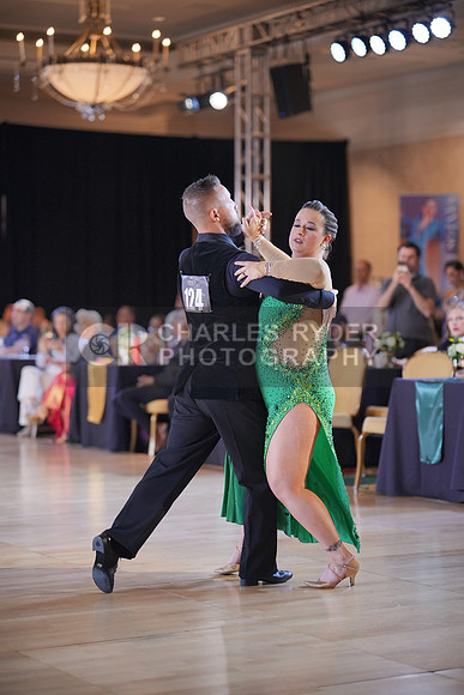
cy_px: 348
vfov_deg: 24.5
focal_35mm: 83
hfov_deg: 16.5
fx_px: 1604
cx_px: 232
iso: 1250
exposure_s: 1/500
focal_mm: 83
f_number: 2
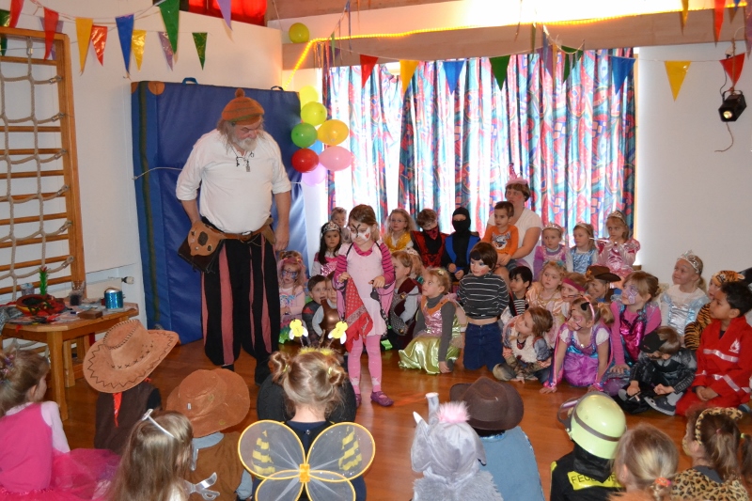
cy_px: 250
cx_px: 376
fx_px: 814
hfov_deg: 49.6
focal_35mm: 39
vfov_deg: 34.2
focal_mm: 26
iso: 3200
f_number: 4.2
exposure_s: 1/60
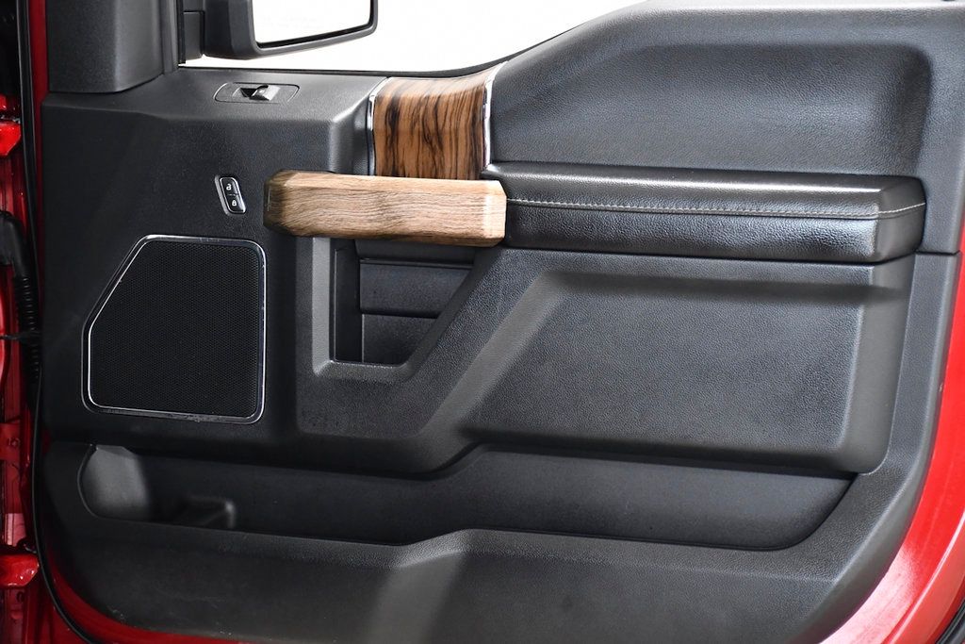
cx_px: 482
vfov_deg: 18.2
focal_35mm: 75
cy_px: 322
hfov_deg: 27.0
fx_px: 2011
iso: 2500
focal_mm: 50
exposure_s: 1/160
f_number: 4.8
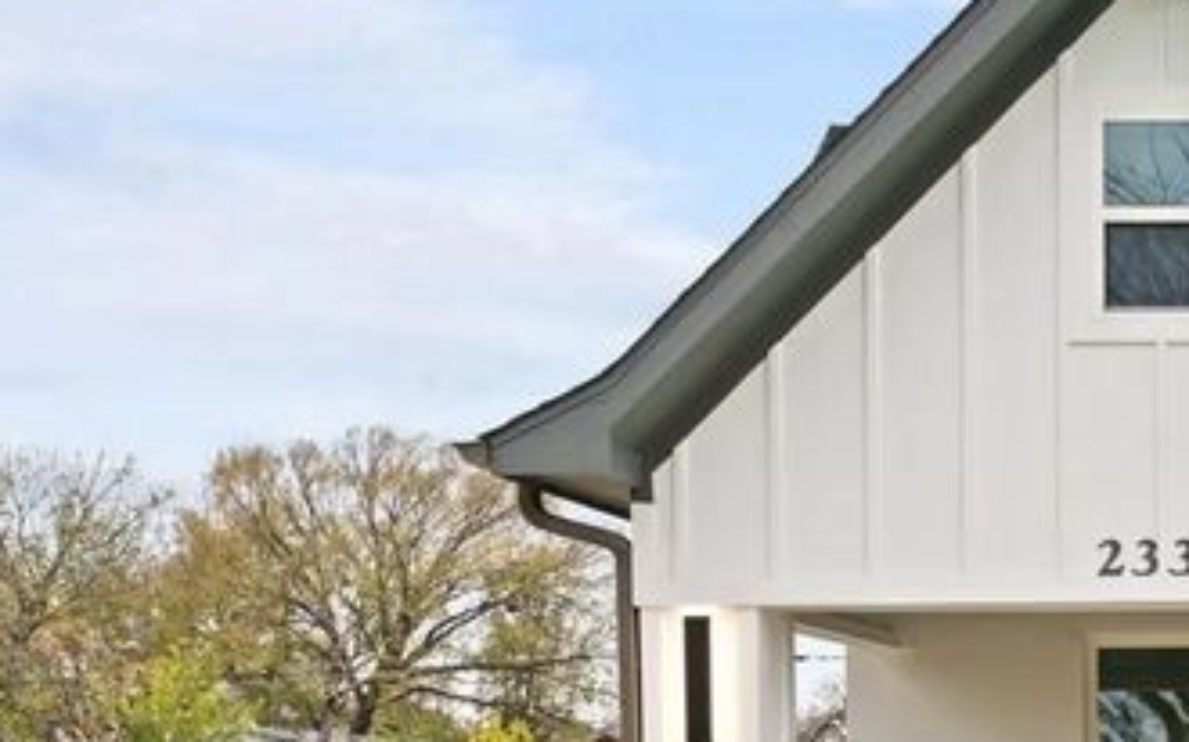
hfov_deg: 23.1
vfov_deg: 16.7
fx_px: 2462
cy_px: 780
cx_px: 1668
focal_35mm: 76
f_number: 9
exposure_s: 1/40
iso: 400
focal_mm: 24
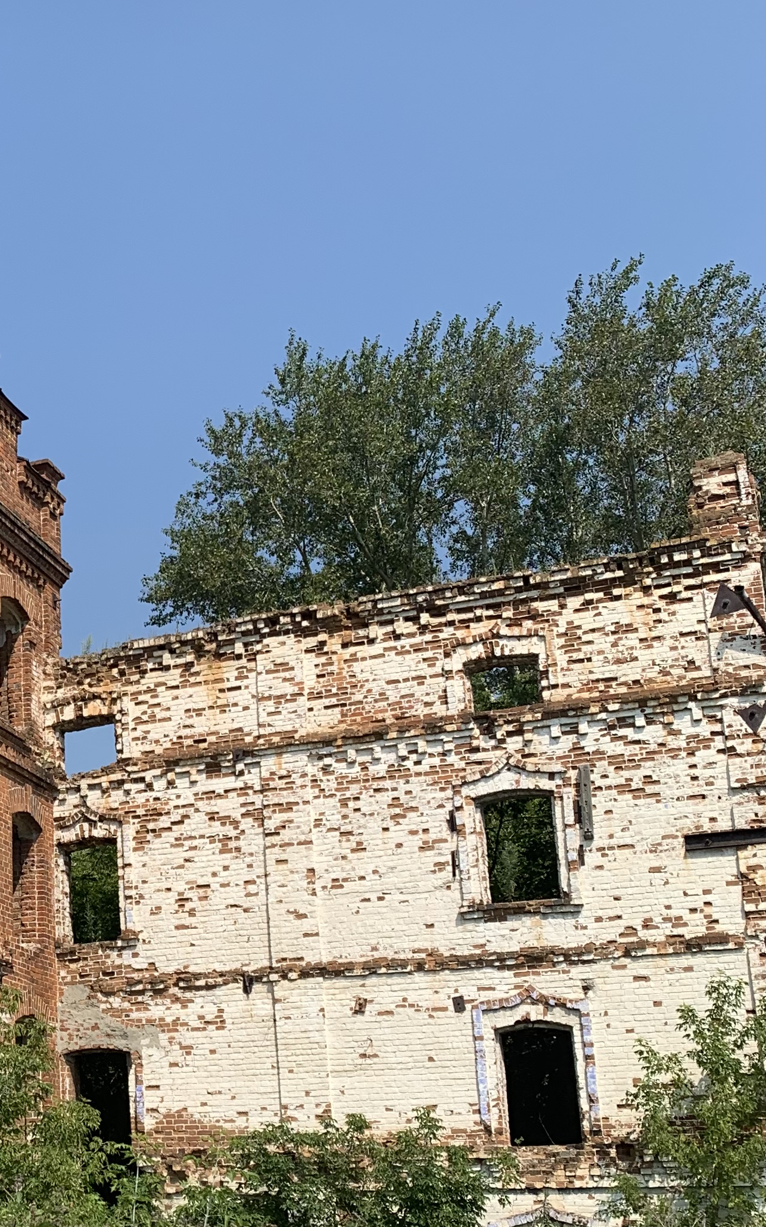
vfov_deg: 37.2
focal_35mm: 54
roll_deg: -0.7
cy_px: 790
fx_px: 1804
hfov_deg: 22.5
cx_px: -98
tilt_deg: +15.3
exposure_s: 1/2033
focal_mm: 4.25
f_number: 1.8
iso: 25
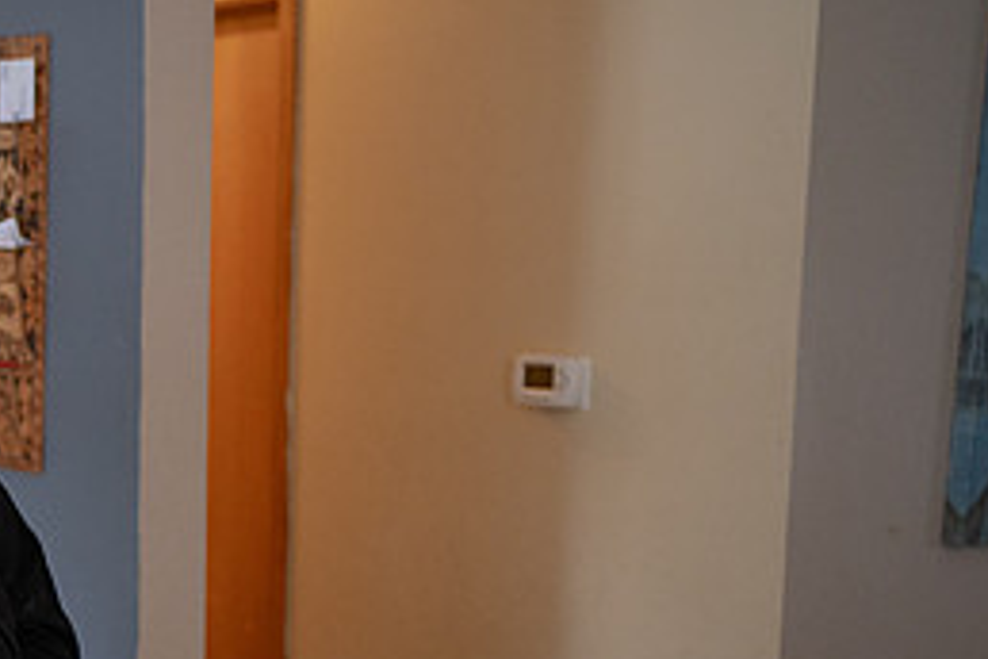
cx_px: -84
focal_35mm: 79
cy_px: 626
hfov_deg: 24.1
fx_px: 2168
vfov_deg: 17.0
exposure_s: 1/320
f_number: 1.8
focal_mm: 35
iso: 3200
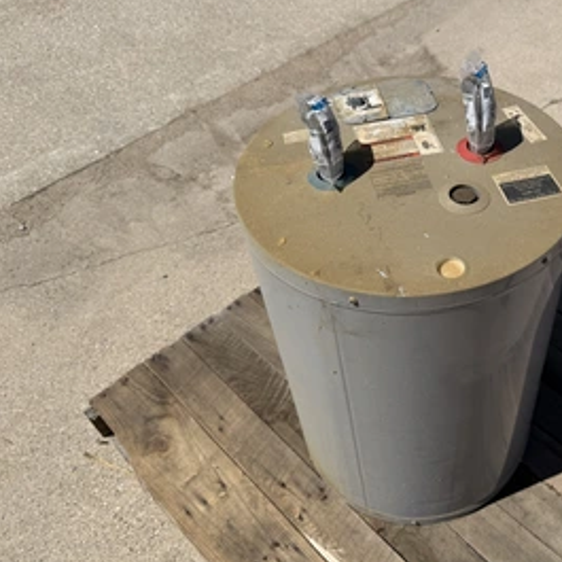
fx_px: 588
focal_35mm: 32
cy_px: 250
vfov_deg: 51.0
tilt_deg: -40.9
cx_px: 405
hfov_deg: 49.5
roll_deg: -1.5
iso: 80
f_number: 1.78
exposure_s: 1/8130
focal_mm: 6.76
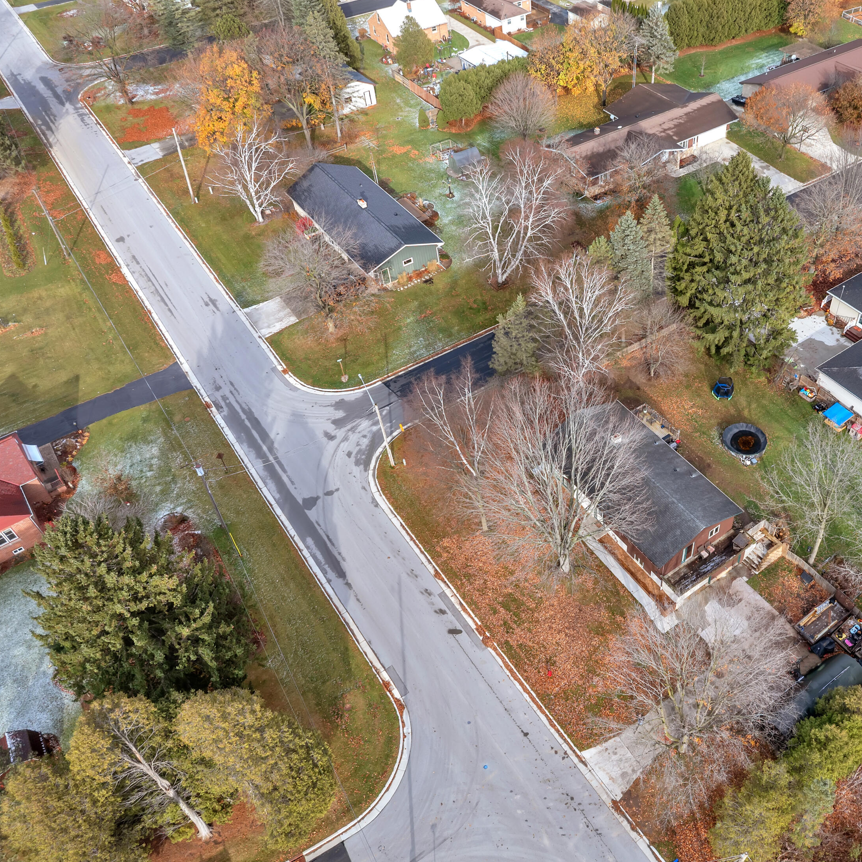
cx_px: 581
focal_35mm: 29
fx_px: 817
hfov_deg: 54.4
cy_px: 436
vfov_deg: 55.6
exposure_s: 1/400
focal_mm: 12.29
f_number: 2.8
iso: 100
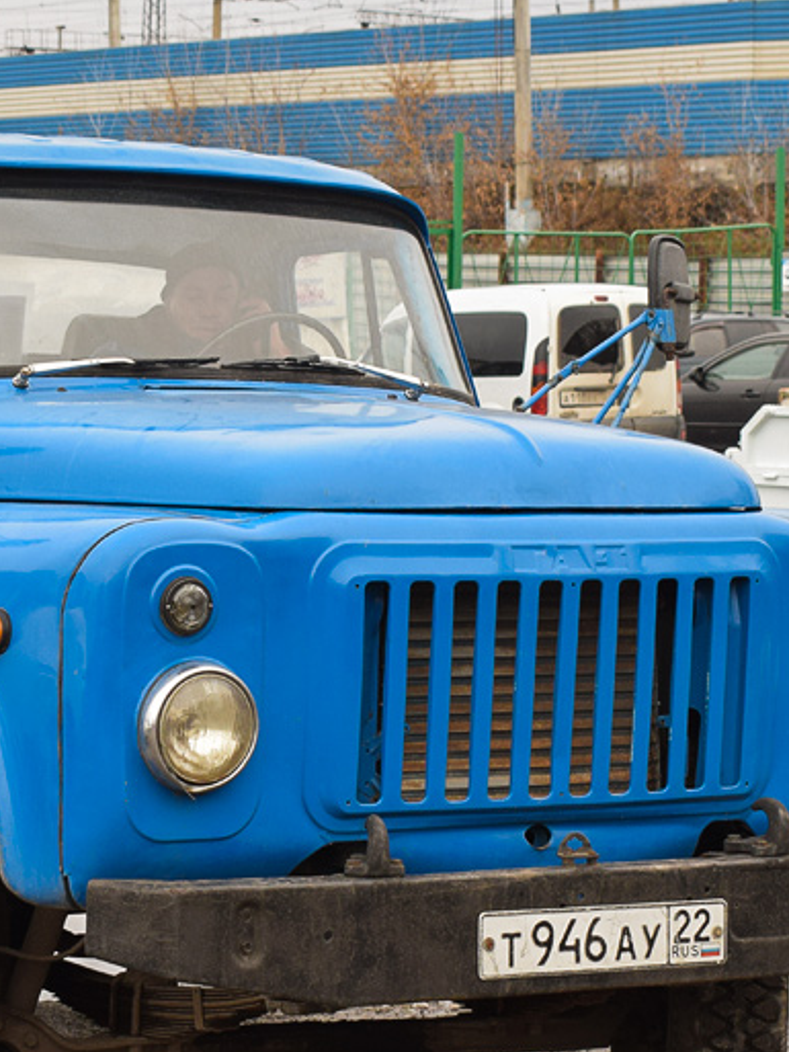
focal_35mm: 108
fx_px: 3281
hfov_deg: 13.7
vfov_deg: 18.2
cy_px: 550
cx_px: 186
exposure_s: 1/125
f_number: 5.6
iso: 400
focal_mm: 32
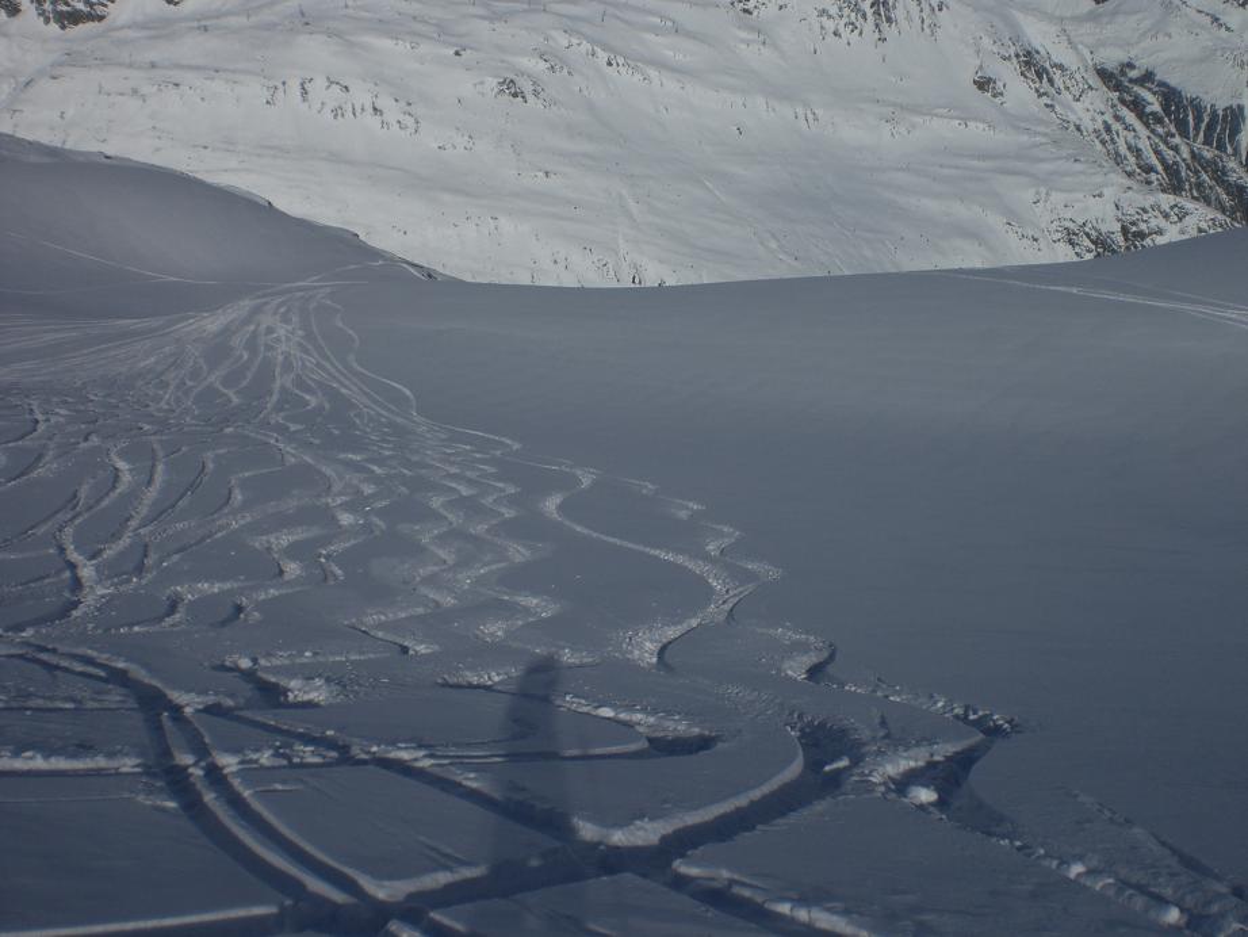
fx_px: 1370
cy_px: 468
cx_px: 624
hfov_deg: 49.0
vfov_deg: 37.7
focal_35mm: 38
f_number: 4.4
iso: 50
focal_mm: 6.3
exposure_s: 1/2000
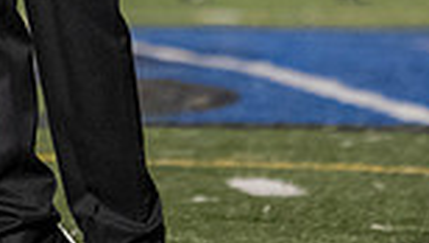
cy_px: -515
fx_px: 12833
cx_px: 40
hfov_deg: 1.9
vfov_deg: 1.1
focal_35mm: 1127
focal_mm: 200
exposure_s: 1/500
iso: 4000
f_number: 2.8
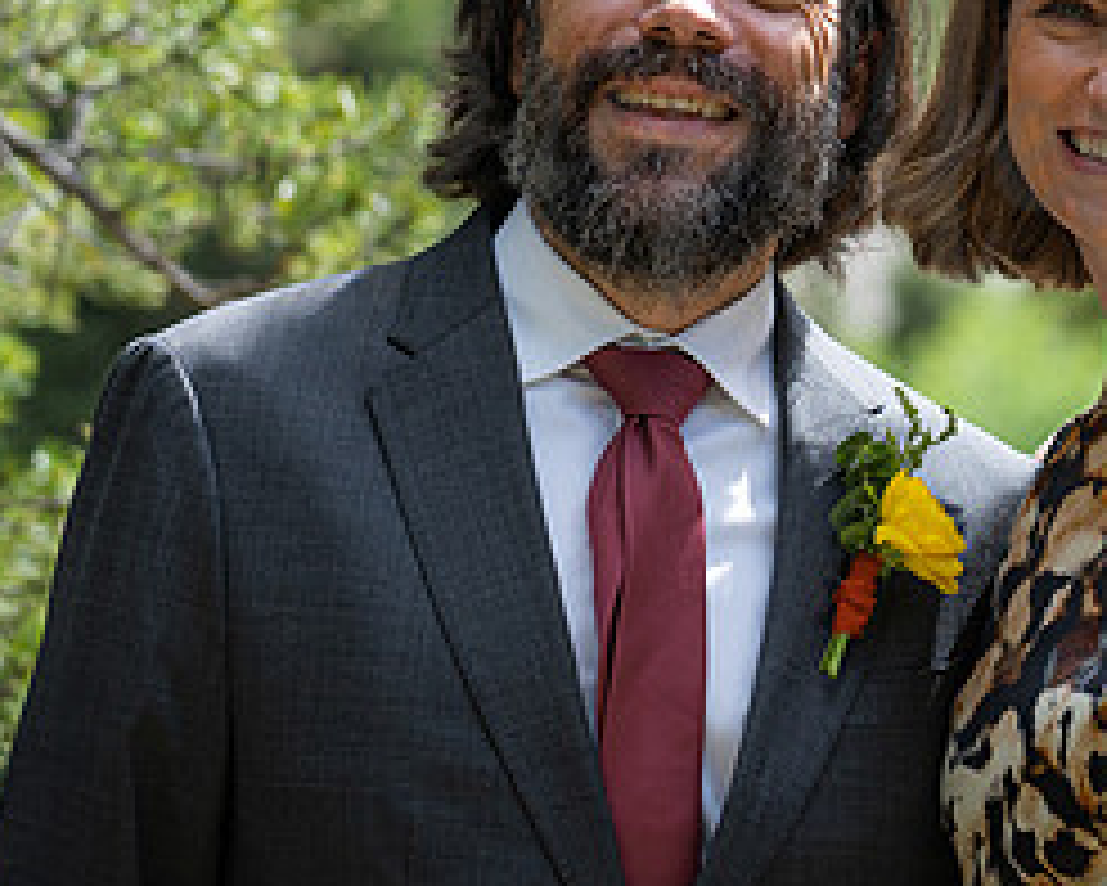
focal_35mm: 232
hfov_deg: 8.3
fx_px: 7604
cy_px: 110
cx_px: 778
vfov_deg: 6.7
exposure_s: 1/1000
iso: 400
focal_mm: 105
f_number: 4
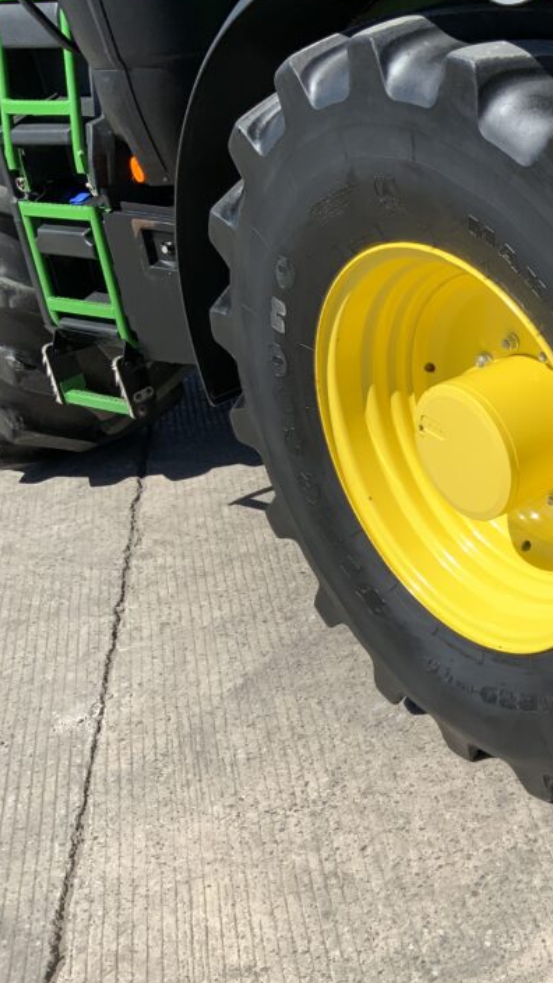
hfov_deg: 23.5
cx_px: 686
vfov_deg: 44.6
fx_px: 1198
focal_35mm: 46
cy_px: 474
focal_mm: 3
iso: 16
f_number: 1.8
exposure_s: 1/1412
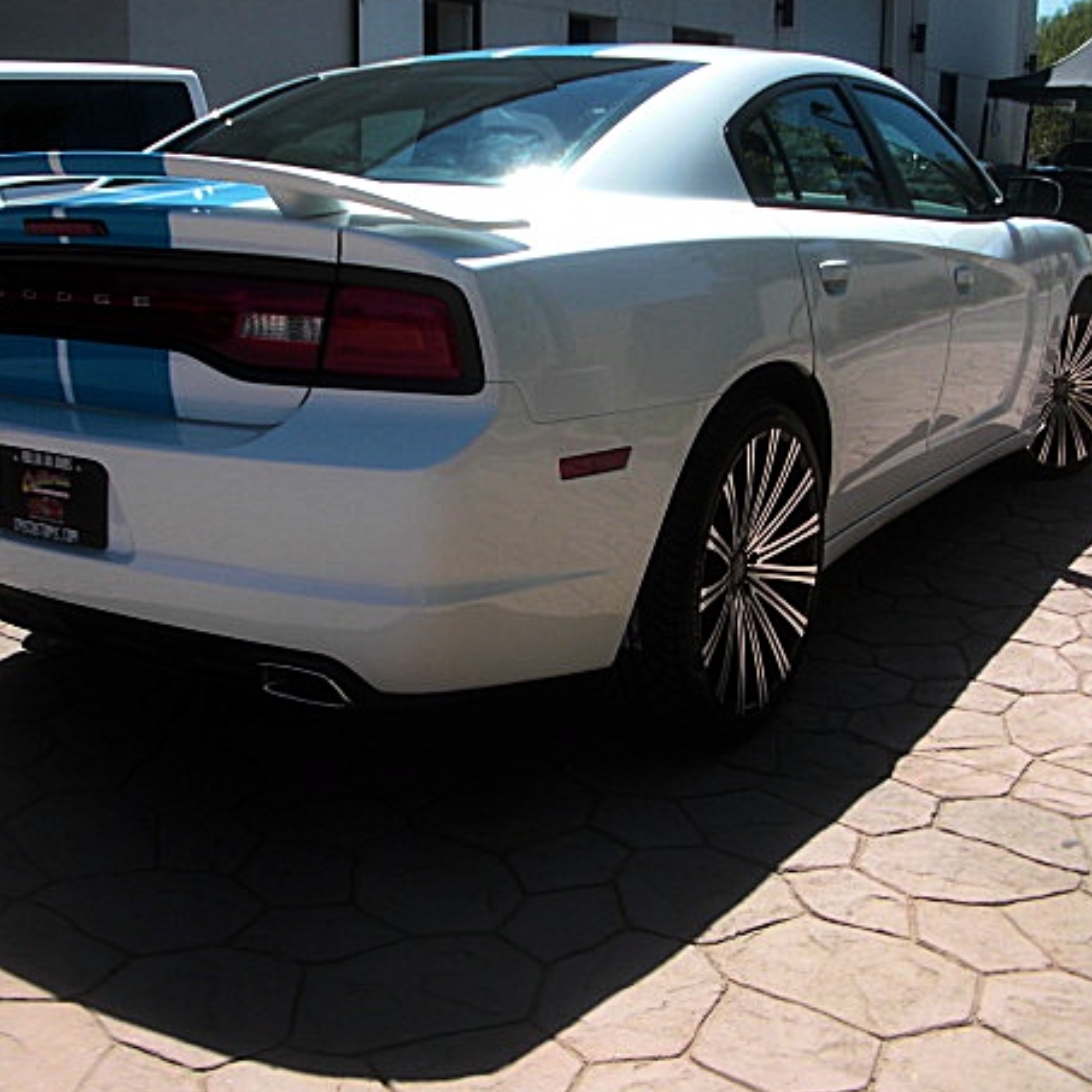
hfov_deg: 37.5
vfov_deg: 37.5
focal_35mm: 45
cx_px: 499
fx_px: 1606
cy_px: 523
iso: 50
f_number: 2.8
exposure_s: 1/640
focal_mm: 6.3
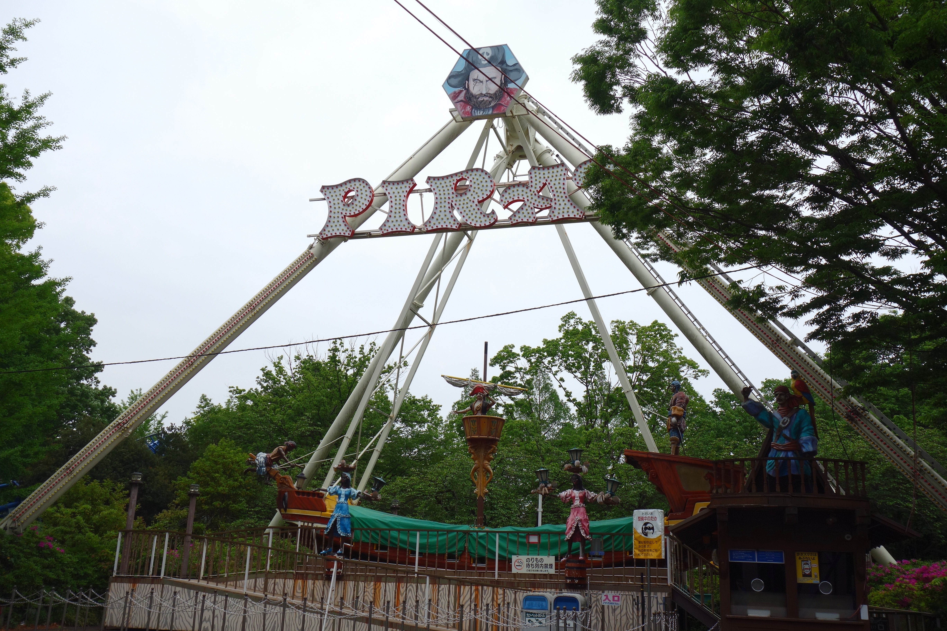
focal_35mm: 33
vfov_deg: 40.0
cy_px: 316
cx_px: 474
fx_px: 868
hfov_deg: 57.2
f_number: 5.6
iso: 125
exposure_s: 1/640
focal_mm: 12.18
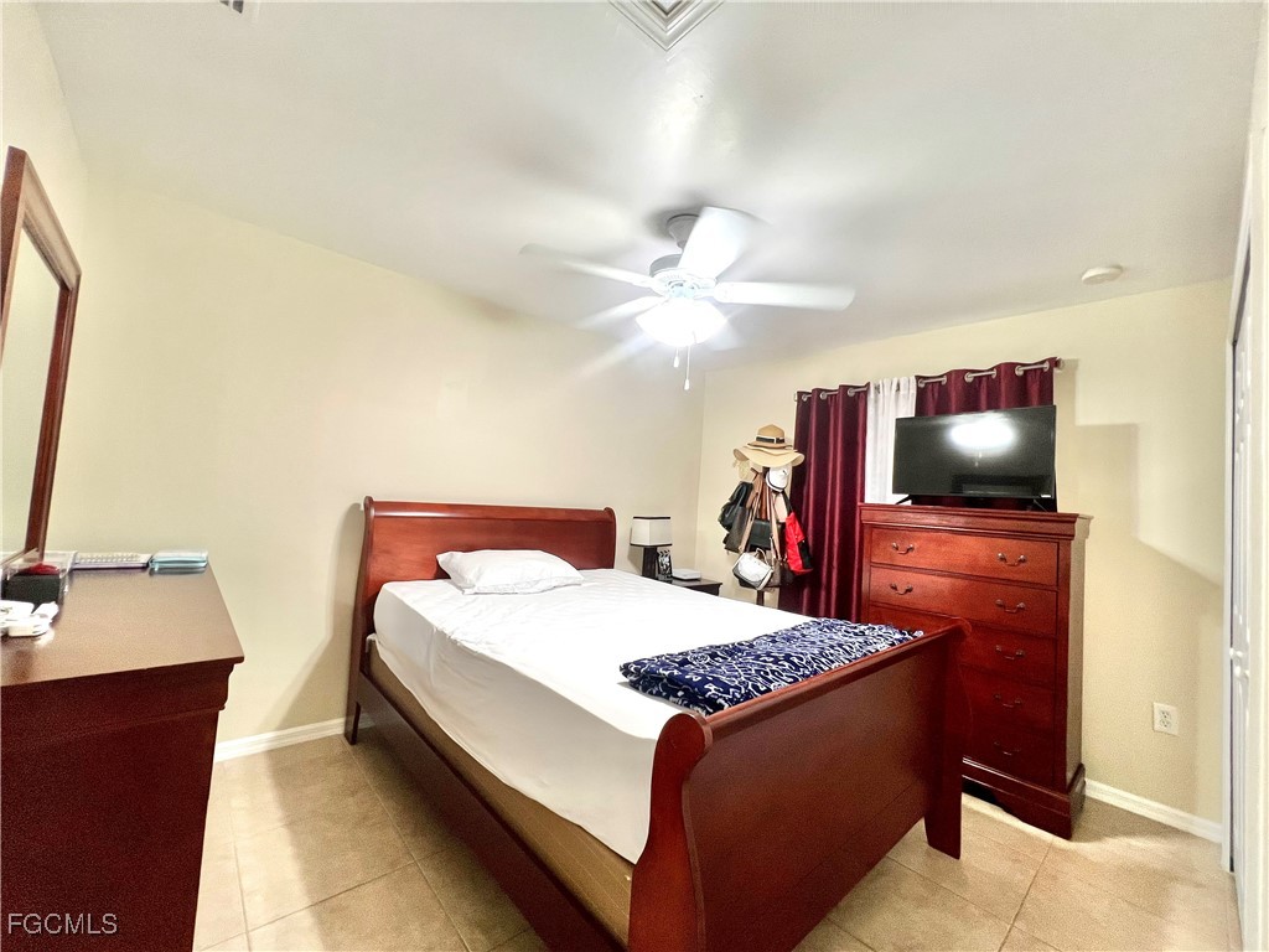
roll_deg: -3.8
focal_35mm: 13
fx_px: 477
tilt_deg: +2.6
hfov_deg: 106.2
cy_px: 476
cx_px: 634
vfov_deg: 89.9
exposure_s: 1/120
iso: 160
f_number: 1.8
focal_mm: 1.57
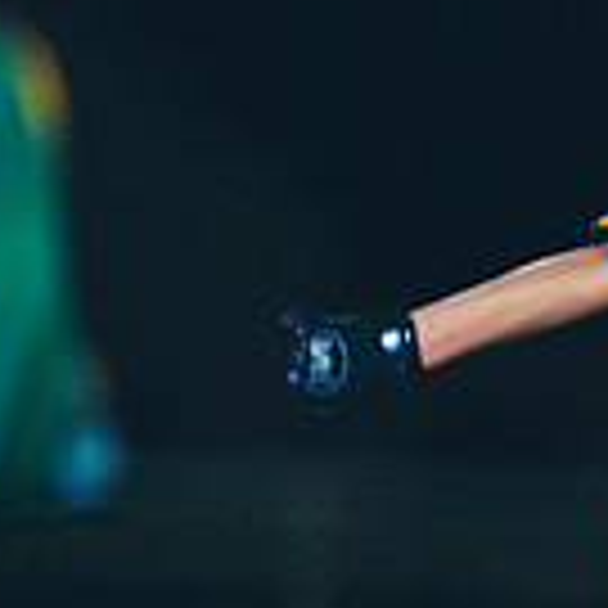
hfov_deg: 1.1
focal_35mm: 1657
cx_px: 1414
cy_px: 768
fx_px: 32927
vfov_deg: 1.1
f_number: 2.8
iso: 5000
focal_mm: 400
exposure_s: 1/500
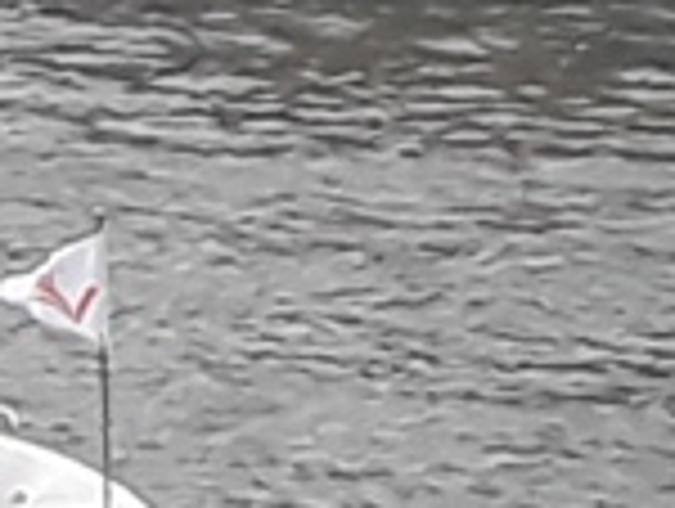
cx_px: -1035
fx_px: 2969
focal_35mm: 152
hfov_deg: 10.7
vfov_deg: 9.7
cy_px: 566
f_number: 1.9
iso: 40
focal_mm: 2.9
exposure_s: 1/60
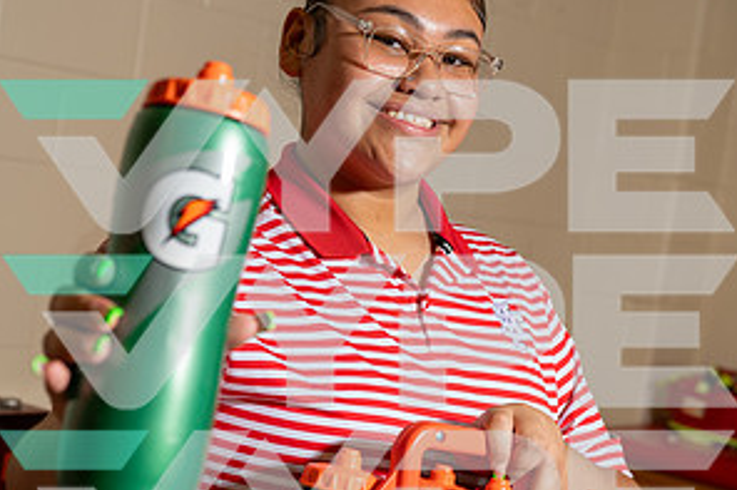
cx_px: 371
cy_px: 333
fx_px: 1494
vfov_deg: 18.6
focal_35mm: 73
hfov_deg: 27.7
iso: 200
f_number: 4.5
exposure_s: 1/250
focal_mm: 48
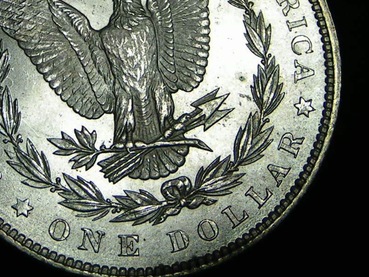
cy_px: 34
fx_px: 1353
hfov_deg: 15.5
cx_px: 97
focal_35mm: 127
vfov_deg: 11.6
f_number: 5
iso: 50
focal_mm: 9.7
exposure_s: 1/160
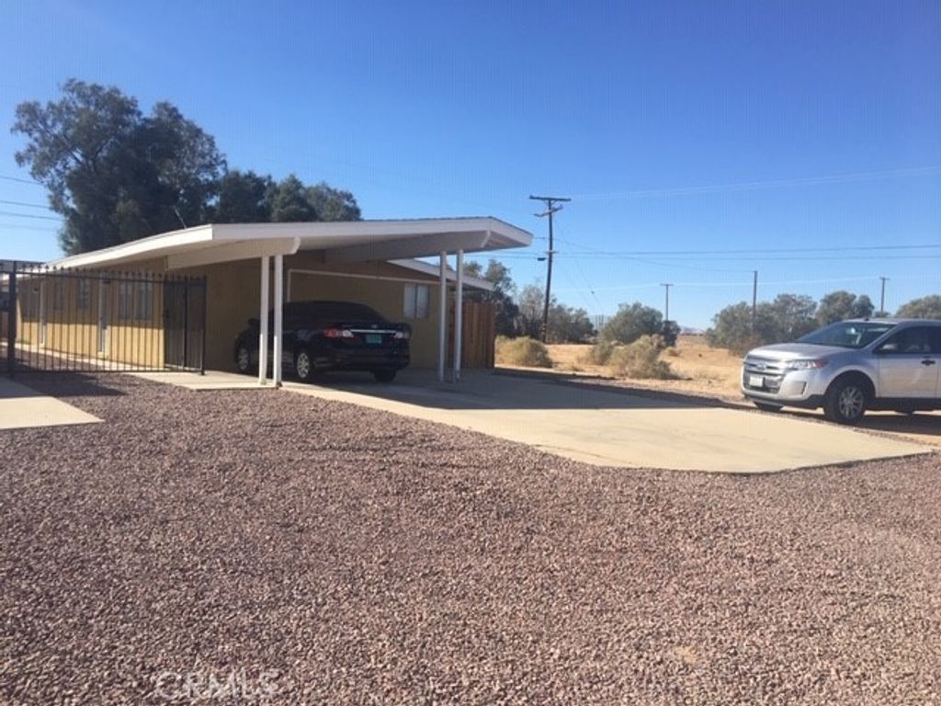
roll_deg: -2.8
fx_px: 788
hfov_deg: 61.7
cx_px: 470
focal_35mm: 29
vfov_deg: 48.2
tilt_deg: -1.8
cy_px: 353
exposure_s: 1/1672
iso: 25
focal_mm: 4.15
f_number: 2.2
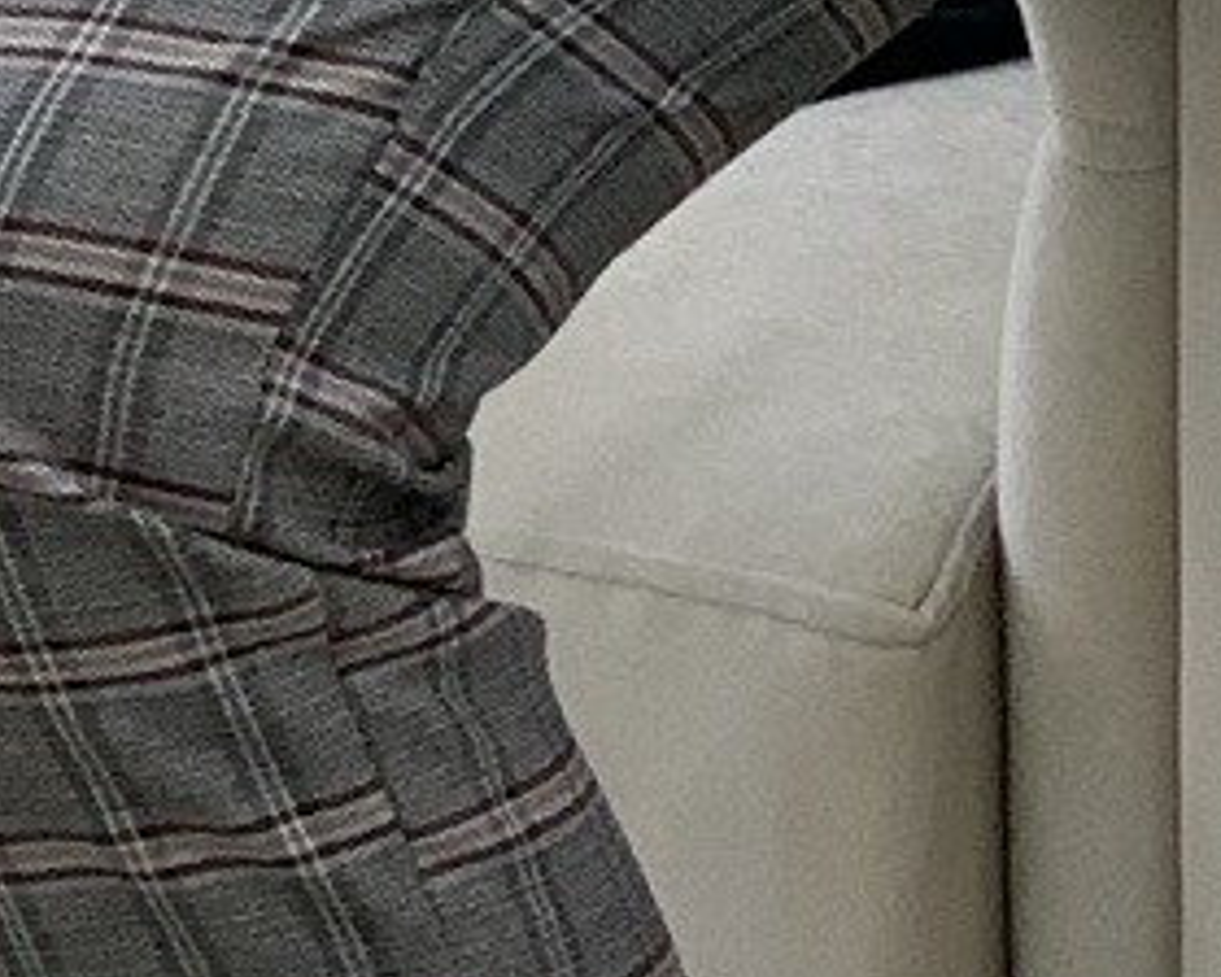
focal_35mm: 371
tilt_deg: -21.3
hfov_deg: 5.2
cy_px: 126
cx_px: 1461
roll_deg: -0.4
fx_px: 13407
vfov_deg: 4.2
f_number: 2.4
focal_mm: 6
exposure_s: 1/122
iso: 100
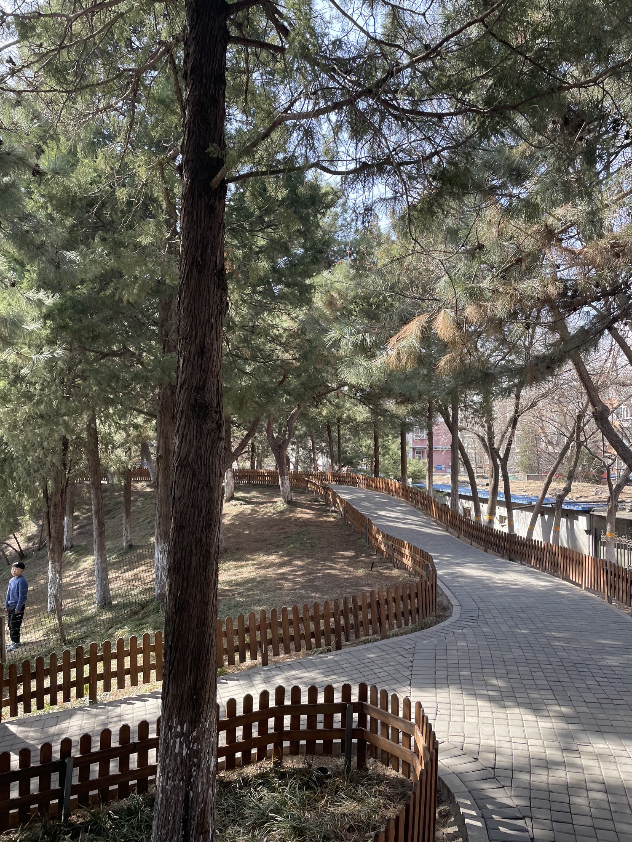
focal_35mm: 26
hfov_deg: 53.1
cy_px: 421
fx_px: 633
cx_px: 316
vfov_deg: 67.3
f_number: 1.6
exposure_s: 1/325
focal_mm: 4.2
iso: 32
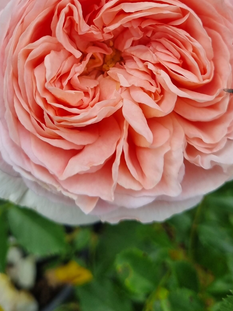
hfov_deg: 33.6
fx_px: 386
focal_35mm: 43
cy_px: 56
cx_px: 102
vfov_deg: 41.7
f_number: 1.8
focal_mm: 5.4
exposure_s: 1/2784
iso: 50
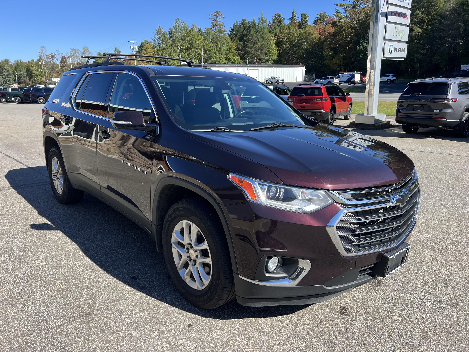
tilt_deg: -16.1
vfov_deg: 53.1
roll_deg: +1.1
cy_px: 176
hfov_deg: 67.3
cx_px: 234
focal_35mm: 26
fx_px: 352
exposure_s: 1/1468
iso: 50
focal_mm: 5.7
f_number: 1.5
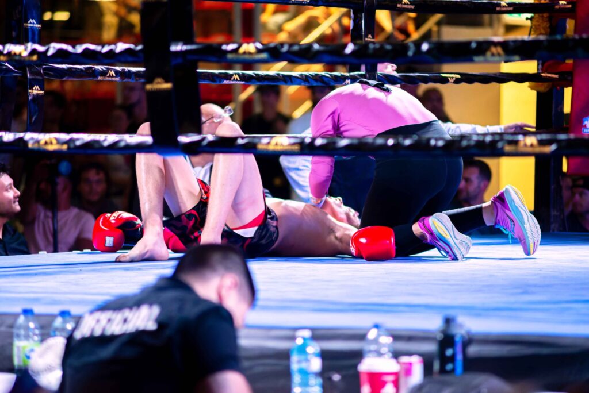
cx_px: 294
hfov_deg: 9.8
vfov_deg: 6.6
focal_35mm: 210
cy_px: 196
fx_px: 3438
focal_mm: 210
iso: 6400
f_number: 4
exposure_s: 1/640
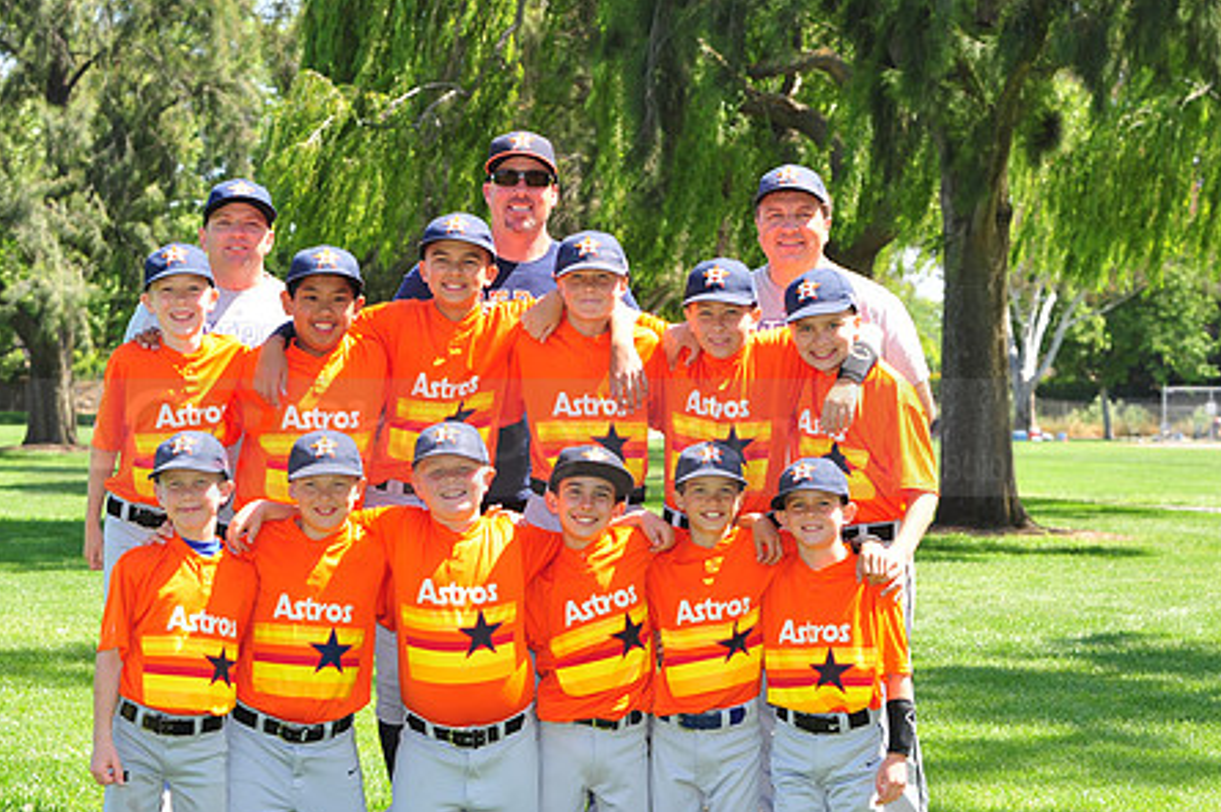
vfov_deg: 12.2
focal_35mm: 112
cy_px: 414
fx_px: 3796
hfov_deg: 18.3
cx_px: 486
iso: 200
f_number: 7.1
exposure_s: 1/200
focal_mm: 86
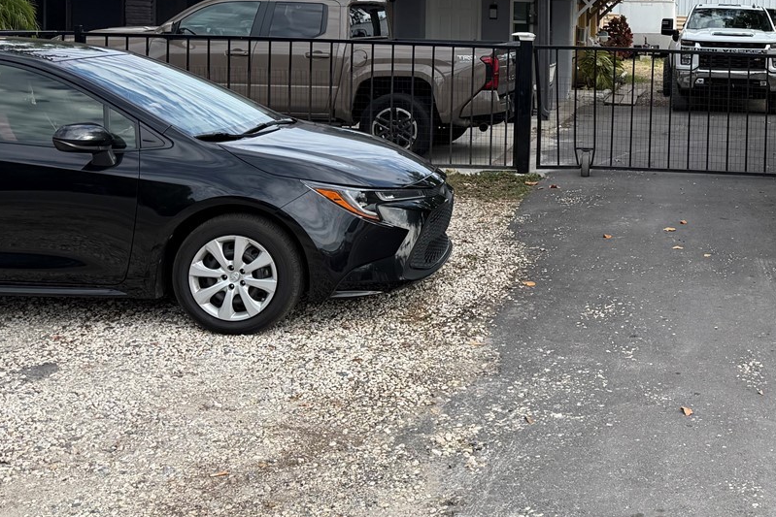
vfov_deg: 26.3
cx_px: 694
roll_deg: -2.1
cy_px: 71
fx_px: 1078
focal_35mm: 50
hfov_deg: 37.1
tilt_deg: -2.2
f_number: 1.78
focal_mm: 6.76
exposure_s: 1/2801
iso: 100
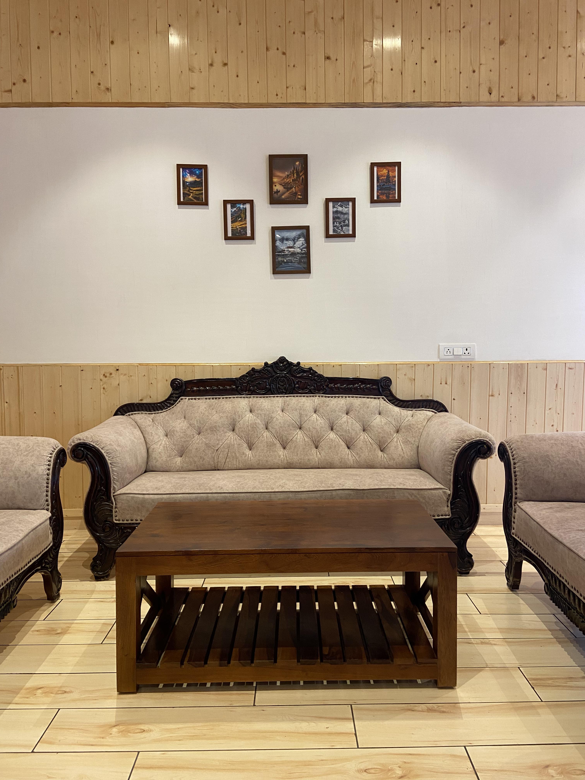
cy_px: 390
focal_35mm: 26
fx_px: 586
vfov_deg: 67.3
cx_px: 292
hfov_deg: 53.1
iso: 125
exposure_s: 1/60
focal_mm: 4.25
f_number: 1.8
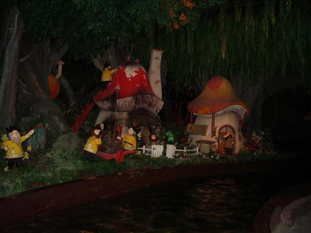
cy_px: 116
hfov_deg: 49.0
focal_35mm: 38
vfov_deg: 37.7
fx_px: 341
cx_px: 156
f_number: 2.6
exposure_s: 1/60
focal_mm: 5.8
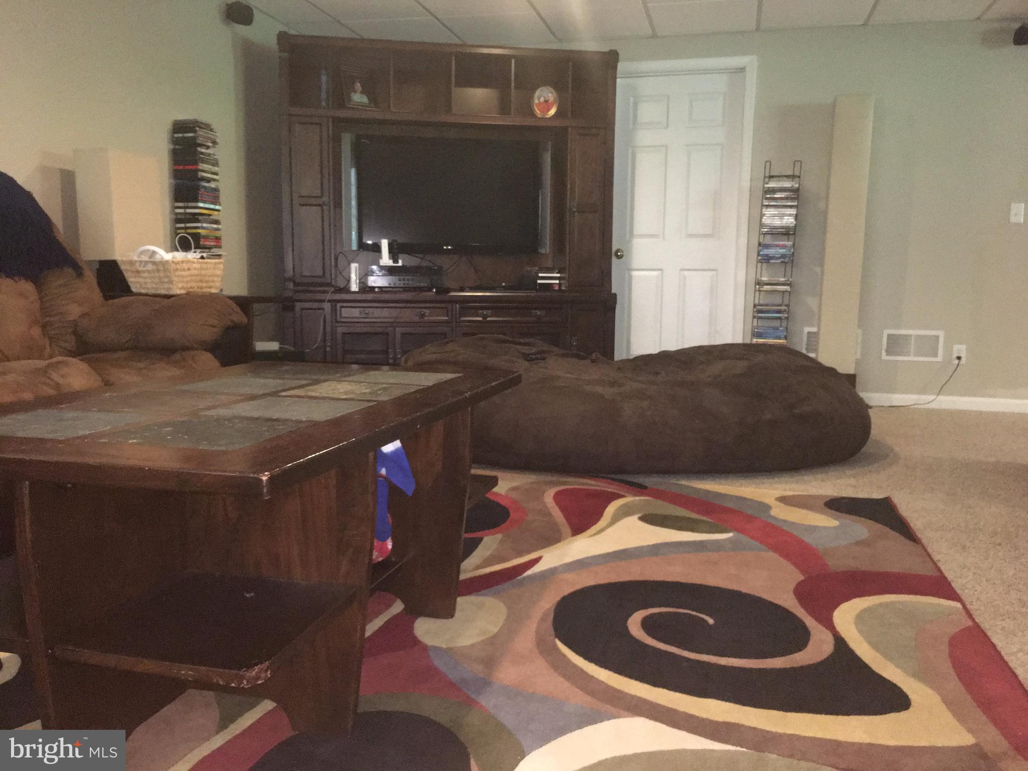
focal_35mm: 29
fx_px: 861
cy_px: 386
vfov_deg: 48.2
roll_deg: -1.0
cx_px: 514
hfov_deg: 61.7
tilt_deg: -6.1
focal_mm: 4.15
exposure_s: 1/16
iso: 500
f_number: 2.2
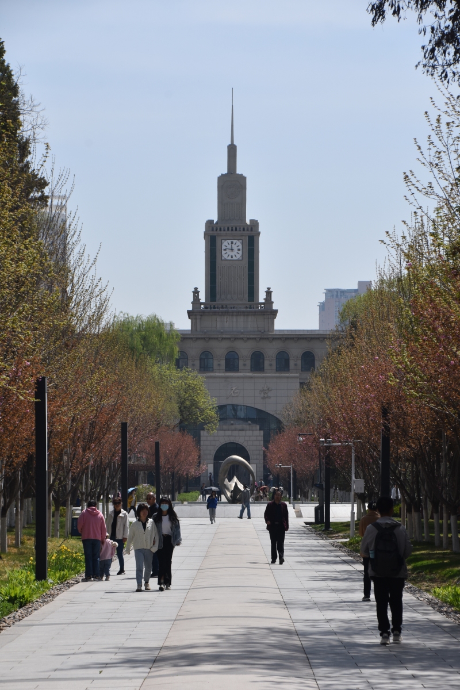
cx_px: 230
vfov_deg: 15.9
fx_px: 2472
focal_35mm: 129
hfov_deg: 10.6
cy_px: 345
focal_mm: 86
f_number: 8
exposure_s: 1/500
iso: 160
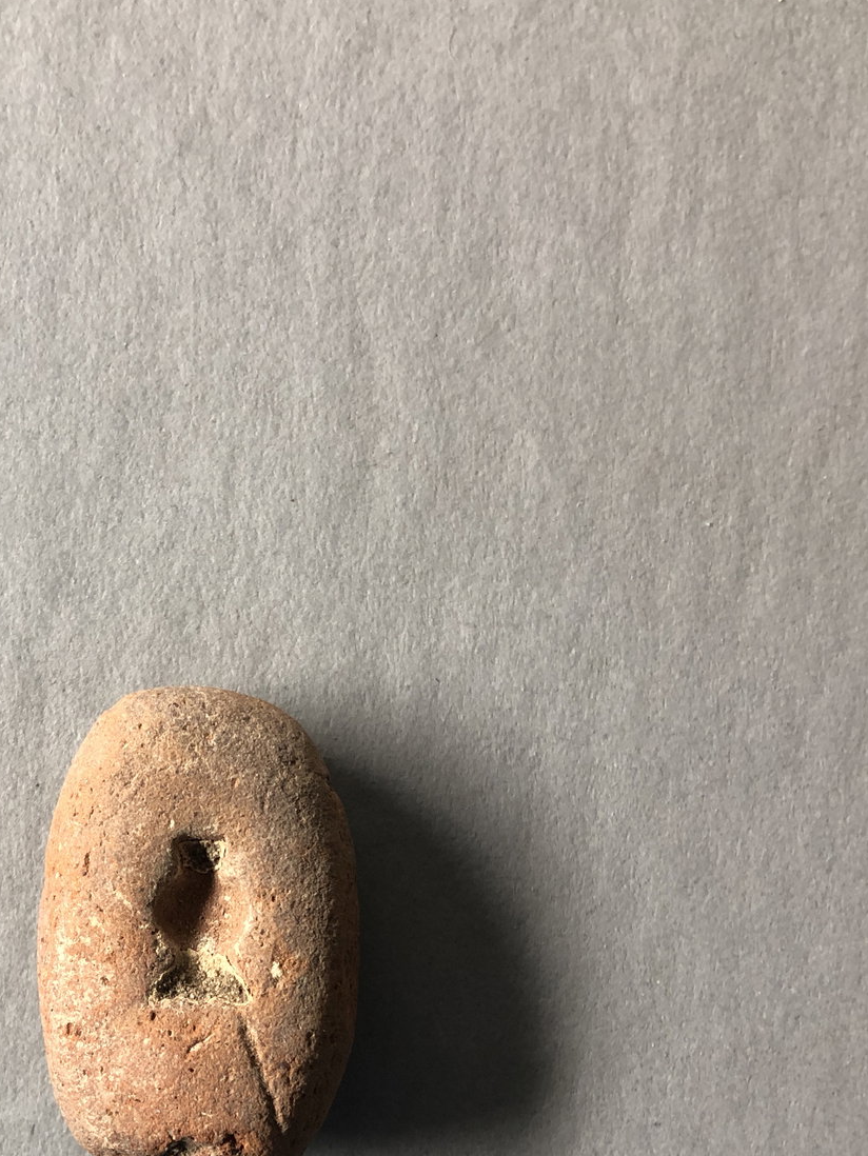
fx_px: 1704
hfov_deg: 28.0
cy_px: 836
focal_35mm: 51
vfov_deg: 36.8
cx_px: 170
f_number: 1.8
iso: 40
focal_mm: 3.99
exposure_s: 1/24
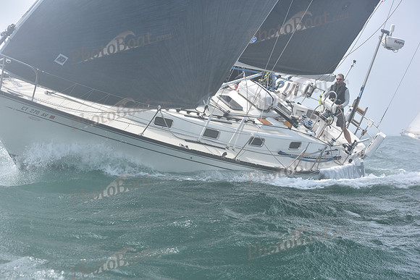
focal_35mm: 70
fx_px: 817
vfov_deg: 19.5
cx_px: 210
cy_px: 140
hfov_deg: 28.8
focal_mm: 70
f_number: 8
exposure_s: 1/800
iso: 320
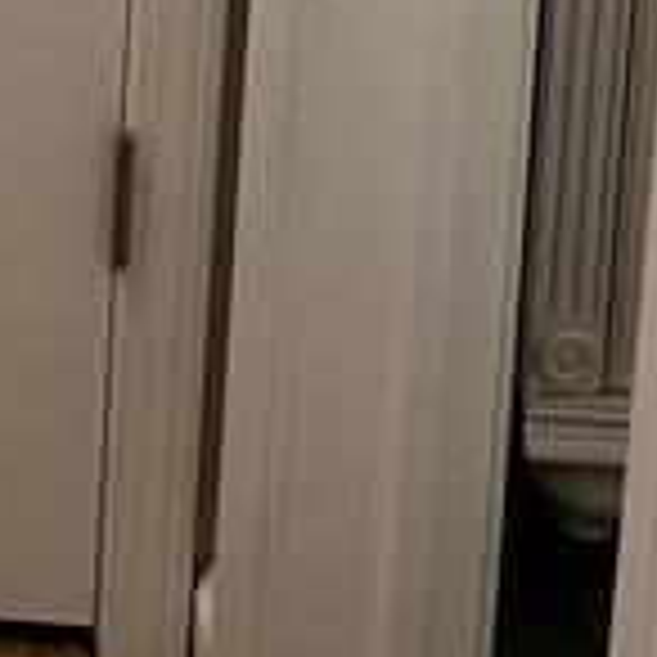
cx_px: -450
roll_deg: -1.7
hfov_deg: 13.3
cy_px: -958
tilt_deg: -8.0
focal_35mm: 121
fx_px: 2598
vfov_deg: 11.6
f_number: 1.5
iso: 100
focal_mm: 5.7
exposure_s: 1/60
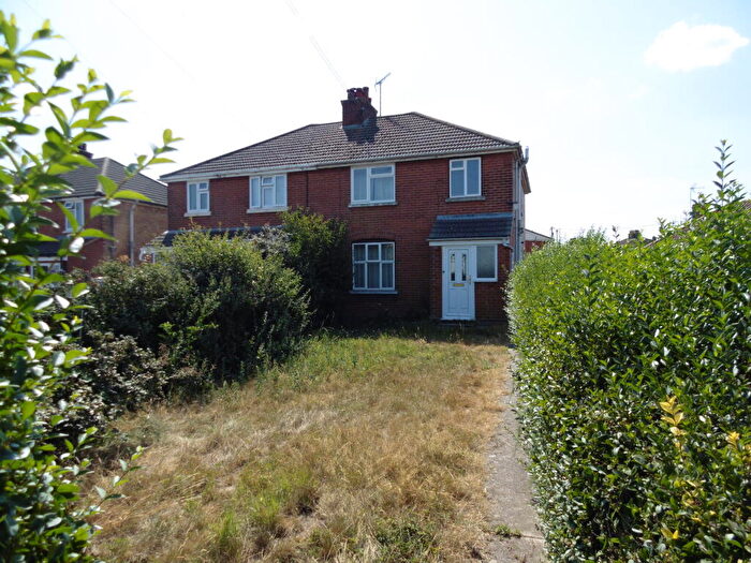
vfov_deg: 61.1
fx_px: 477
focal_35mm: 22
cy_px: 282
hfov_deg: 76.4
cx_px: 376
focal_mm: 4
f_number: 8.6
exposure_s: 1/125
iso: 100
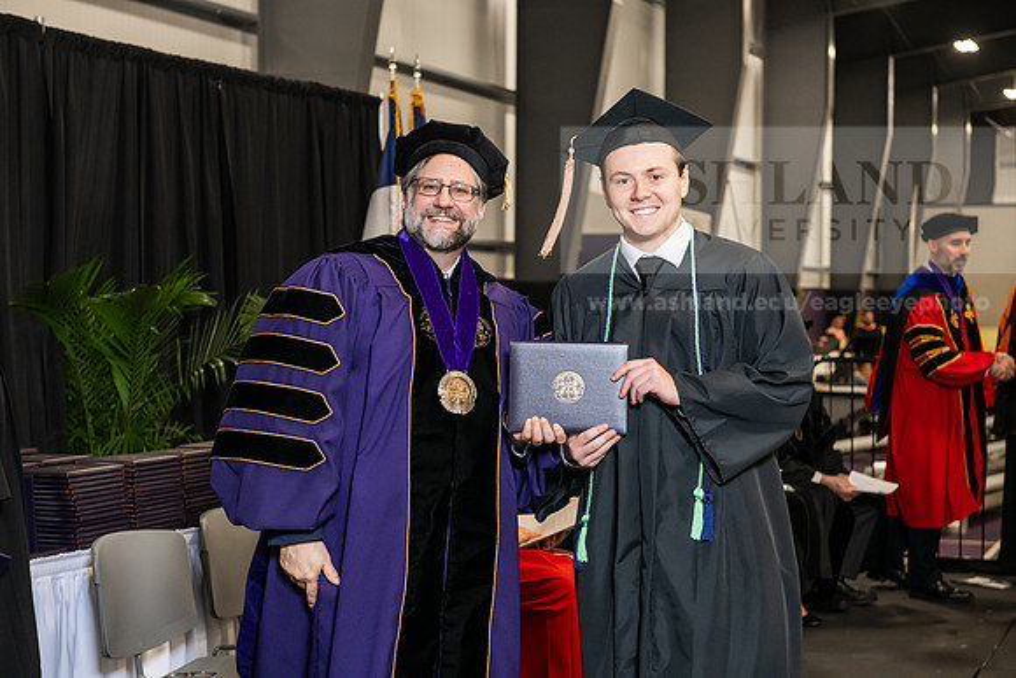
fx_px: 1976
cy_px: 339
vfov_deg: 19.5
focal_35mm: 70
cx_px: 508
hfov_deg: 28.8
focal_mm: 70
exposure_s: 1/200
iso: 2500
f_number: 5
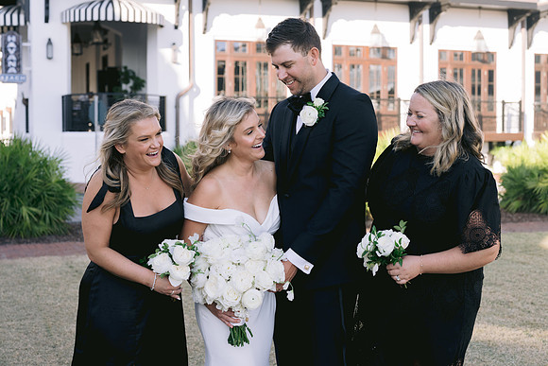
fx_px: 855
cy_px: 166
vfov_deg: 24.1
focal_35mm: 56
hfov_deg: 35.5
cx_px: 286
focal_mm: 50
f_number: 4
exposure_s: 1/500
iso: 200
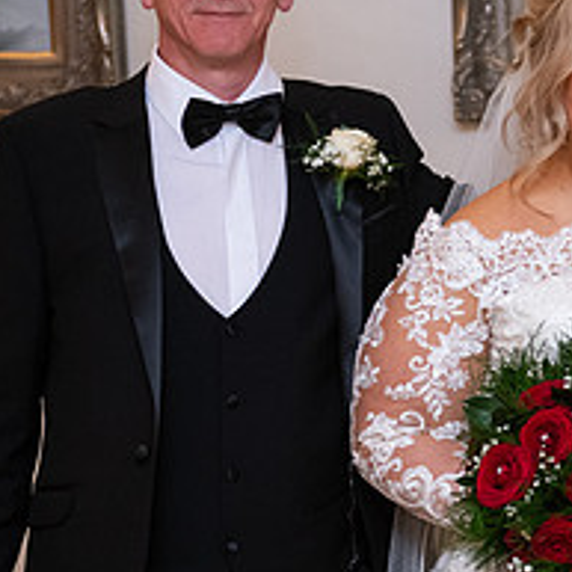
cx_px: 702
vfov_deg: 12.1
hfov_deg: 11.9
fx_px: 2692
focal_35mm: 144
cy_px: 298
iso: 1000
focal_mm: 55
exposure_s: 1/160
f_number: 3.5
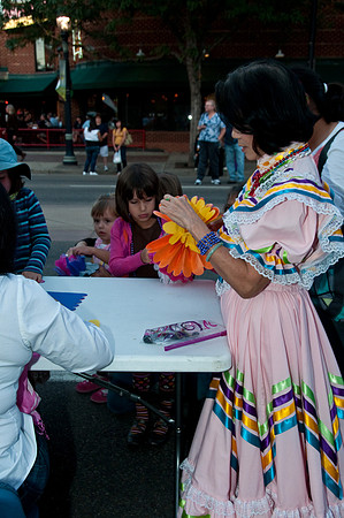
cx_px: 172
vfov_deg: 48.0
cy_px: 259
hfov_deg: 32.9
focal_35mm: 40
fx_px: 582
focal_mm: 27
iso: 500
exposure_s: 1/60
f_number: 6.3
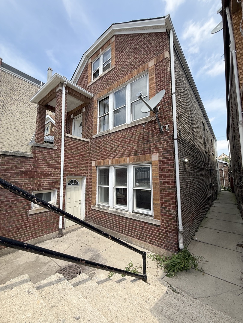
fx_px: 131
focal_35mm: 14
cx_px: 122
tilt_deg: +8.5
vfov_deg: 102.1
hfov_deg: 85.7
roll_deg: -1.1
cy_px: 162
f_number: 2.2
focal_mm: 2.22
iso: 50
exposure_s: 1/830
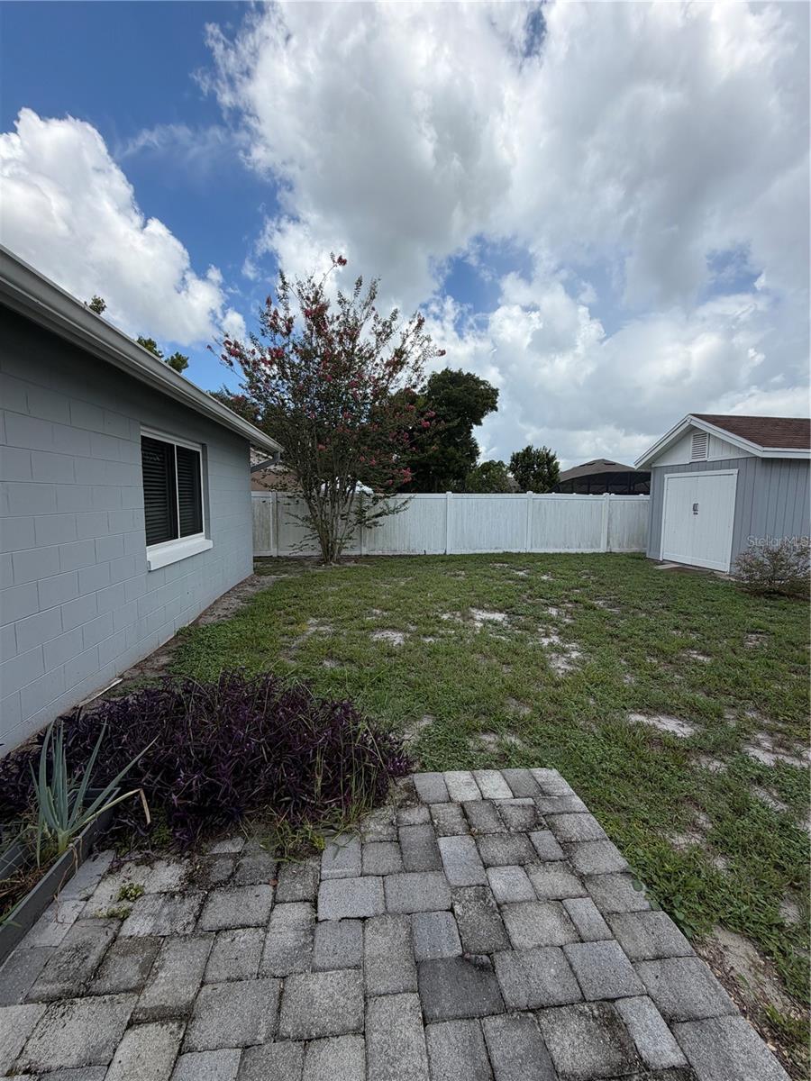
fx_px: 437
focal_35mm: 14
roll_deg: -0.9
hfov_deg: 85.7
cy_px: 540
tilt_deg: -5.3
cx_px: 406
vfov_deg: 102.1
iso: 20
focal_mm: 2.22
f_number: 2.2
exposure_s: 1/809
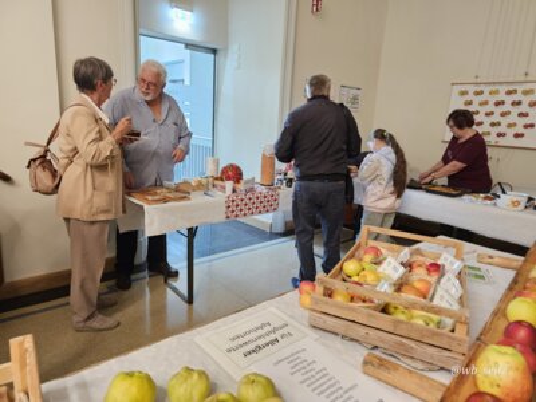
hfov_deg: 73.9
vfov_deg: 58.9
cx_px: 268
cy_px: 201
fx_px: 356
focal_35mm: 23
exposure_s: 1/40
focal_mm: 6.3
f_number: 1.7
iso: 640
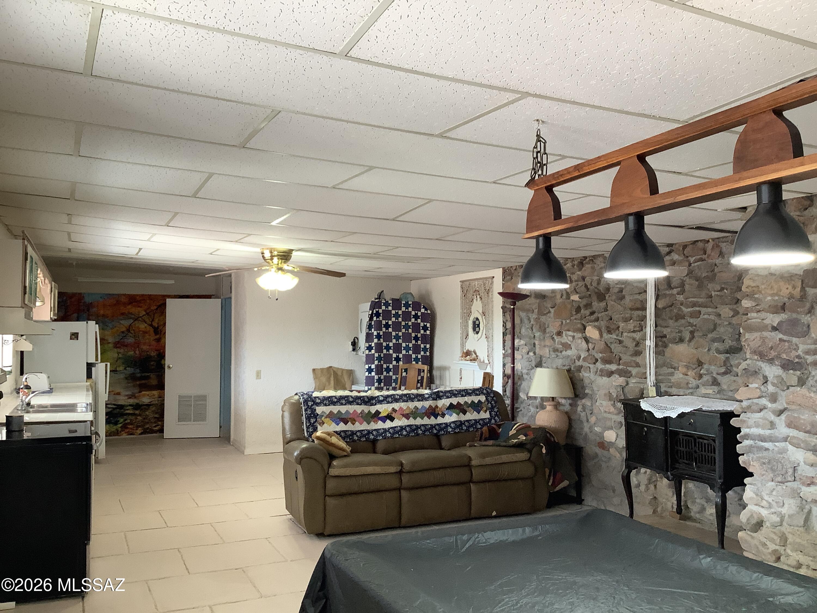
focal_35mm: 31
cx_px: 408
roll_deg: +0.3
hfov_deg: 58.4
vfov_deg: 45.4
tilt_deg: +0.2
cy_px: 306
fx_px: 732
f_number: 2.4
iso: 125
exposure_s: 1/50
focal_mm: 3.3
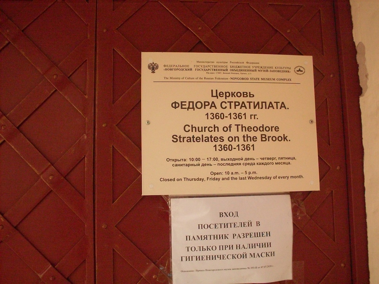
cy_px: 142
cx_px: 190
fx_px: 416
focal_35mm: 38
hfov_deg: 49.0
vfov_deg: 37.7
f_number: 8.4
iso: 400
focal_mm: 6.3
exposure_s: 1/500
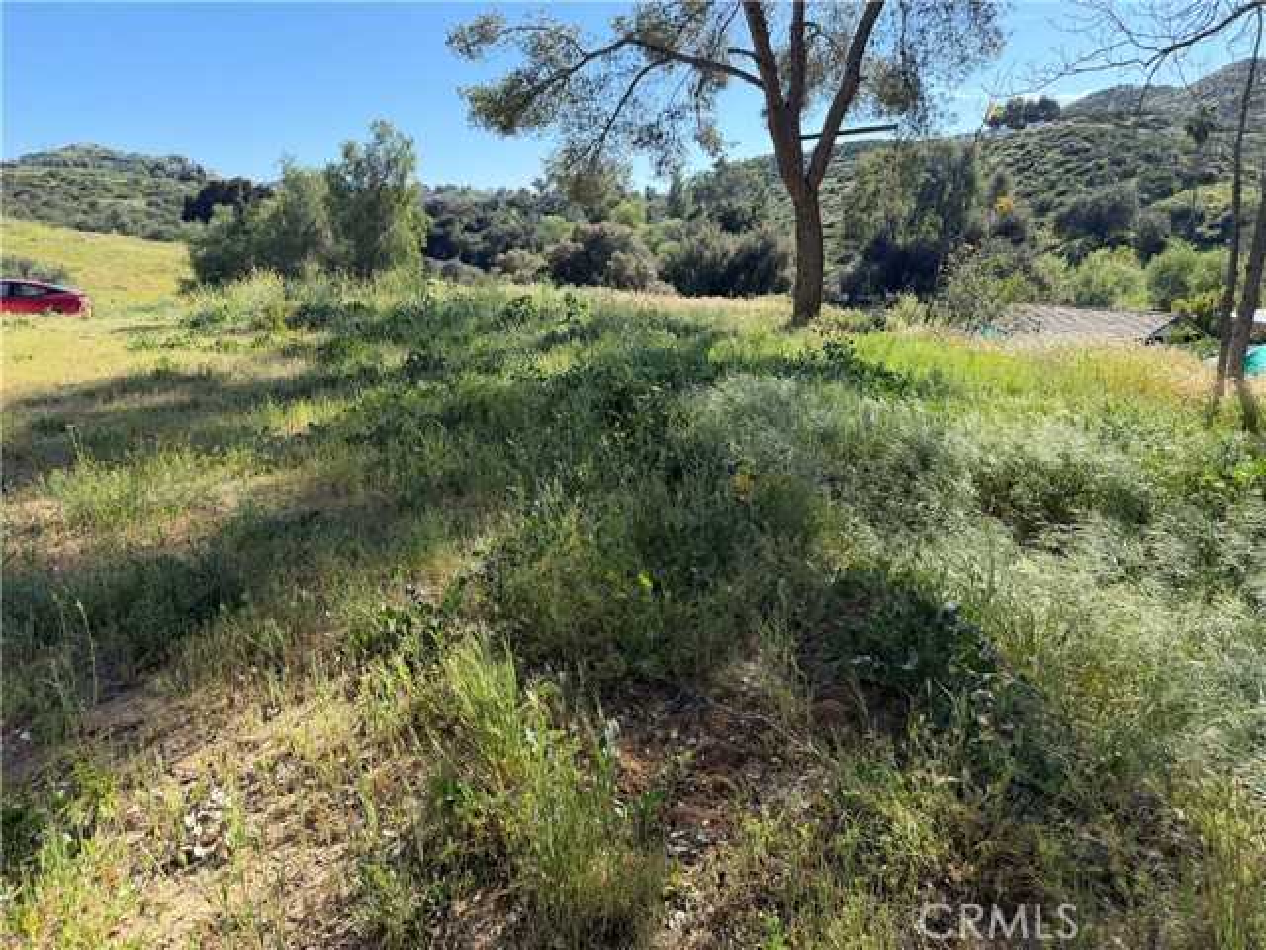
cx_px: 633
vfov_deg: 56.8
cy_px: 475
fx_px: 878
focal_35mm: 24
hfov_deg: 71.6
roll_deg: +1.5
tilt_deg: -13.8
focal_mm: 6.76
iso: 100
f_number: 1.78
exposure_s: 1/1553
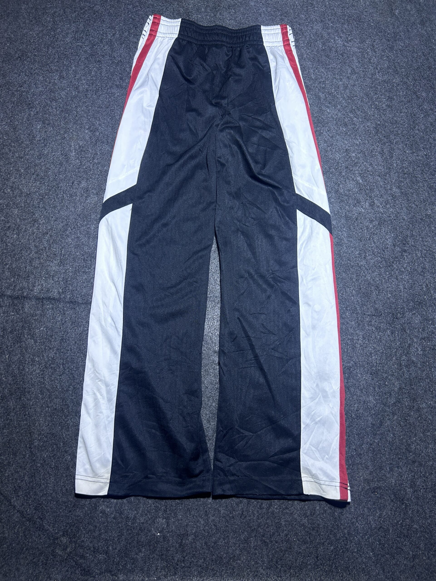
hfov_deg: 53.1
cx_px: 218
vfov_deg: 67.3
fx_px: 437
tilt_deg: -56.1
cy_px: 290
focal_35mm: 26
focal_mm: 5.7
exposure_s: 1/100
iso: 100
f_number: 1.5
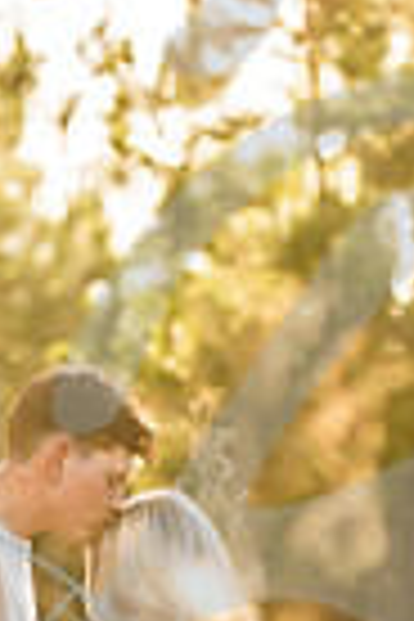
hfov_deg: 3.4
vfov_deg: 5.0
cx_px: 22
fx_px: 7055
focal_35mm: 409
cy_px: 572
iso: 100
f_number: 2.8
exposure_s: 1/400
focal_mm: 125
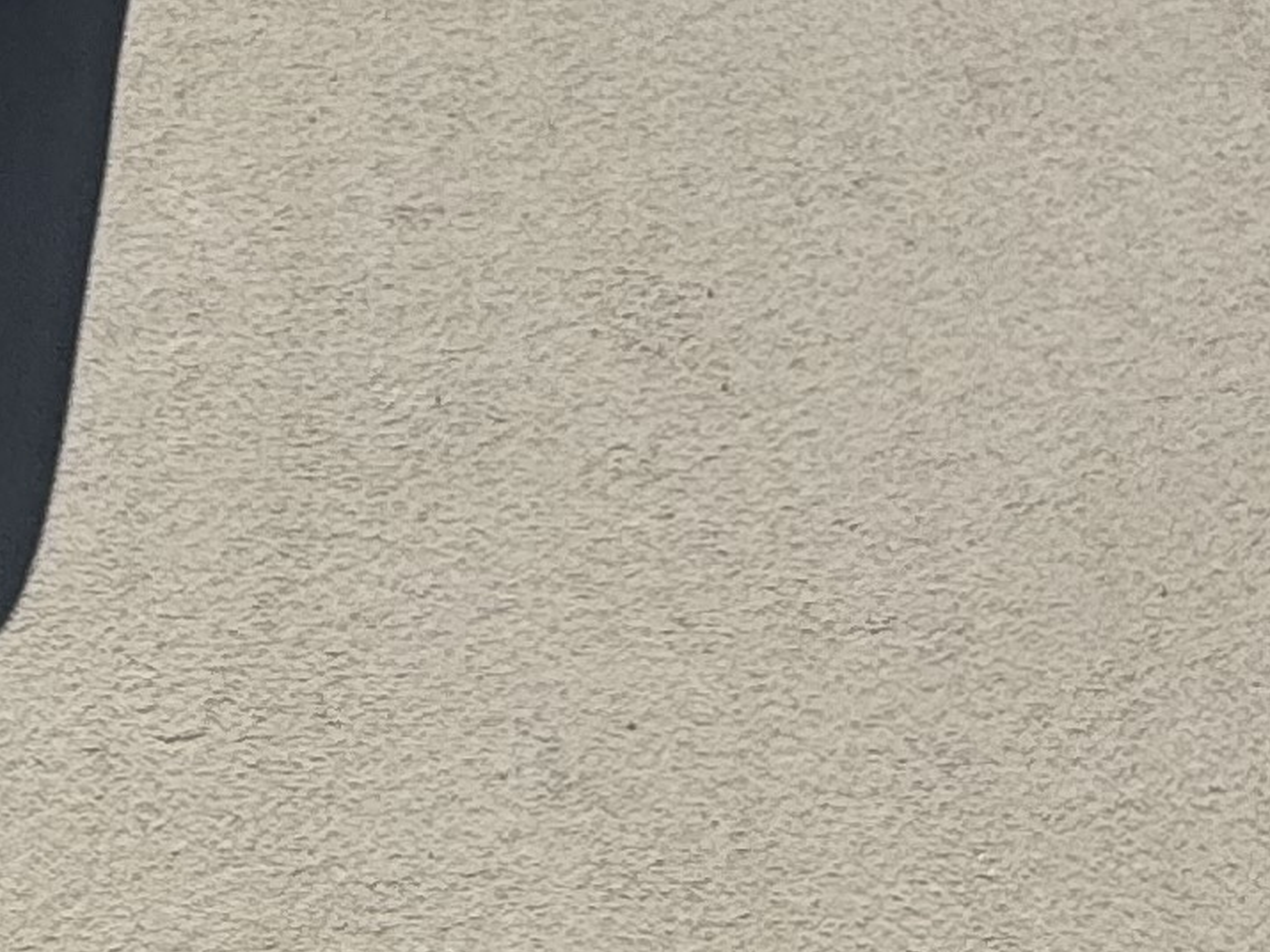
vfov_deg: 18.2
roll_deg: -2.3
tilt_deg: -33.1
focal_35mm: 79
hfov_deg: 24.5
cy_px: 11
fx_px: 2898
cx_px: 337
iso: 40
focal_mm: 2.22
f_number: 2.2
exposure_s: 1/2674
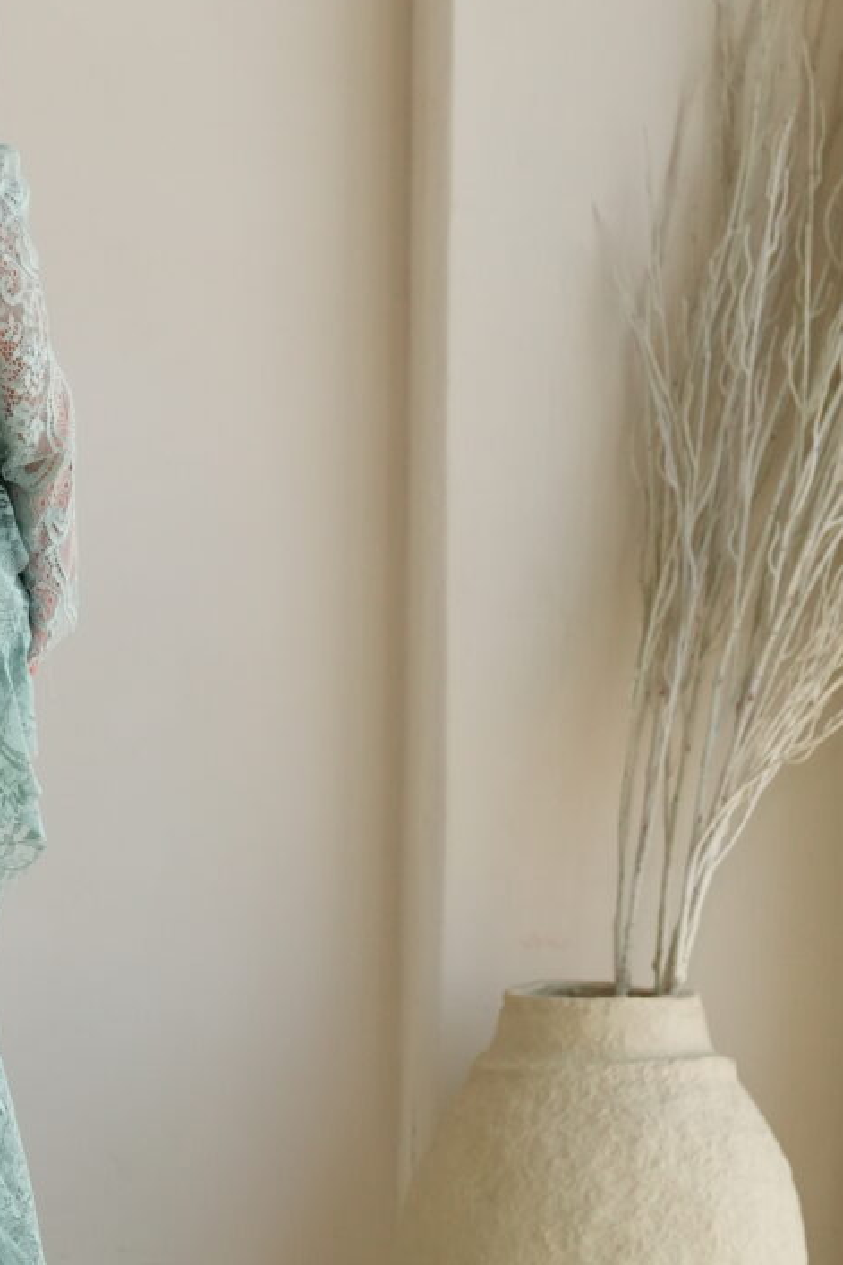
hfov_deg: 10.1
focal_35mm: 134
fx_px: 4721
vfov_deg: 15.3
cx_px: -115
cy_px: 637
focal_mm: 37.1
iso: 800
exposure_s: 1/500
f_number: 3.5
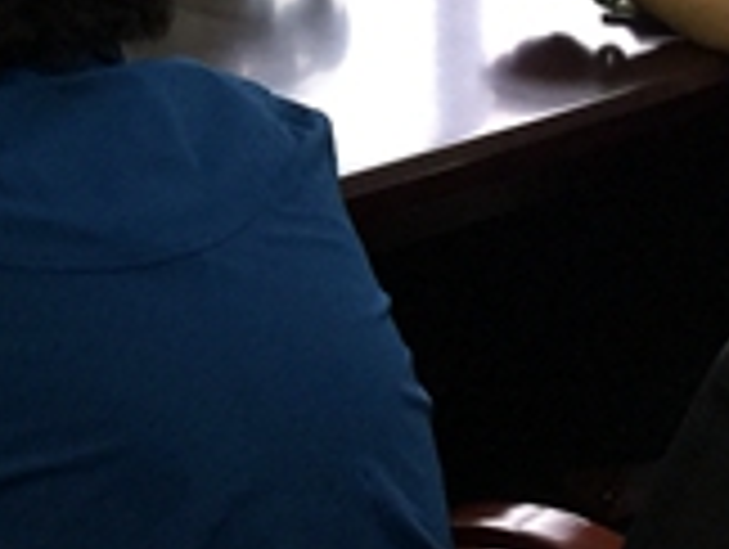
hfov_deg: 13.9
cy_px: -281
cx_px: -608
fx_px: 2636
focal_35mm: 125
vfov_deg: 11.4
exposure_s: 1/33
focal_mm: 4.15
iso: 64
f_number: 2.2
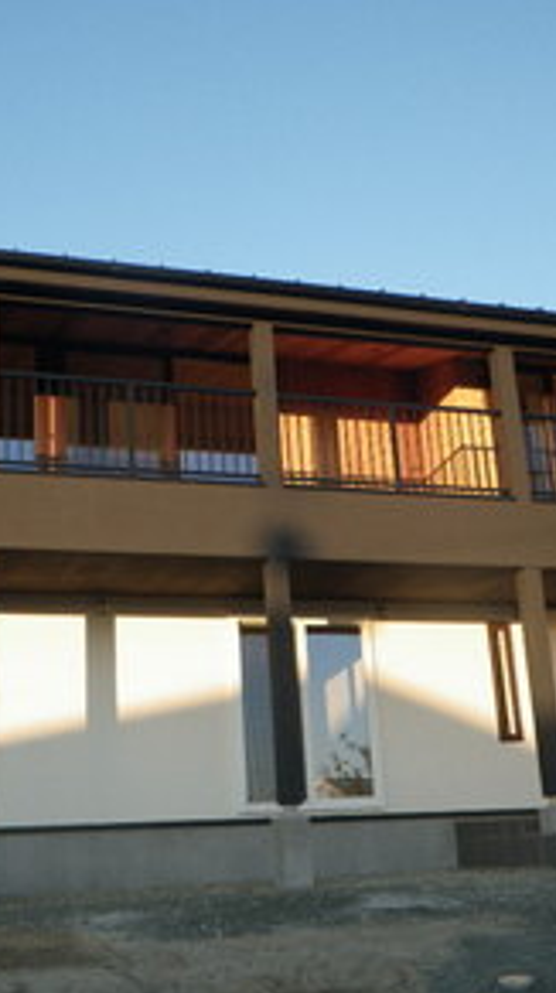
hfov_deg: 28.2
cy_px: 508
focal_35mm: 42
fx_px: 1104
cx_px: 225
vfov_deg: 48.4
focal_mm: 5
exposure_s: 1/160
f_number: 3.5
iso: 80
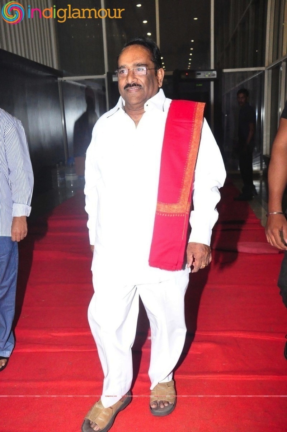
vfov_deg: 53.2
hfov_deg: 36.8
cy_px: 216
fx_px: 431
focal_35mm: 36
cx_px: 144
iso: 3200
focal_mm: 24
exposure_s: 1/125
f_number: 5
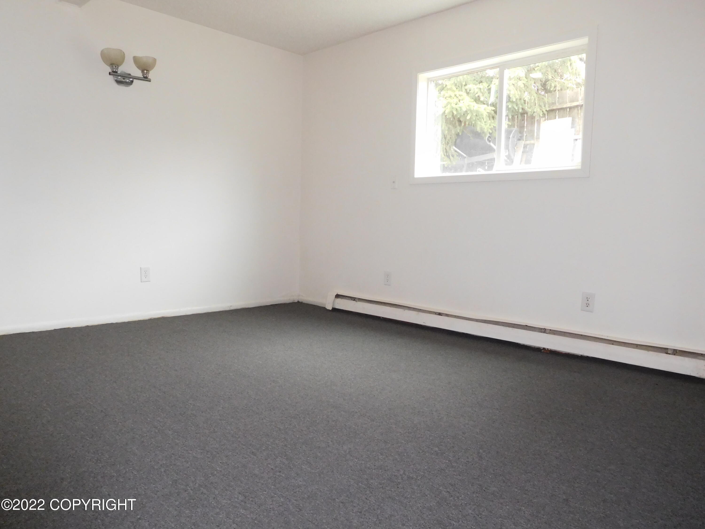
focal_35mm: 25
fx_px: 509
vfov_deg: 54.9
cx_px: 352
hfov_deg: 69.4
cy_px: 264
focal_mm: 4.5
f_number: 3.4
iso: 560
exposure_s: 1/30
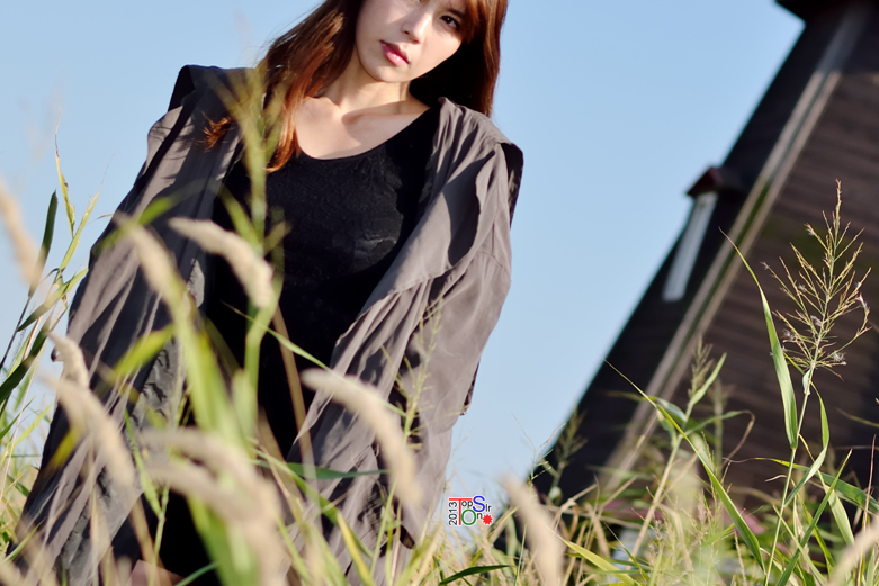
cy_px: 139
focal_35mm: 138
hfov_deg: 14.7
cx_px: 741
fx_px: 3370
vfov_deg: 9.9
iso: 100
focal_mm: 50
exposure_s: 1/1250
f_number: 2.8
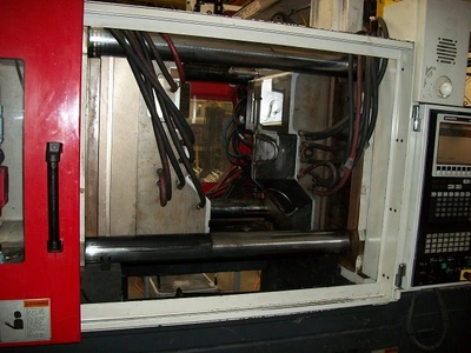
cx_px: 236
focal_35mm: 32
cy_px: 176
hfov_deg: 56.8
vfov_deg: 44.2
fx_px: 435
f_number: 2.9
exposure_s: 1/30
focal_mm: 5.7
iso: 160
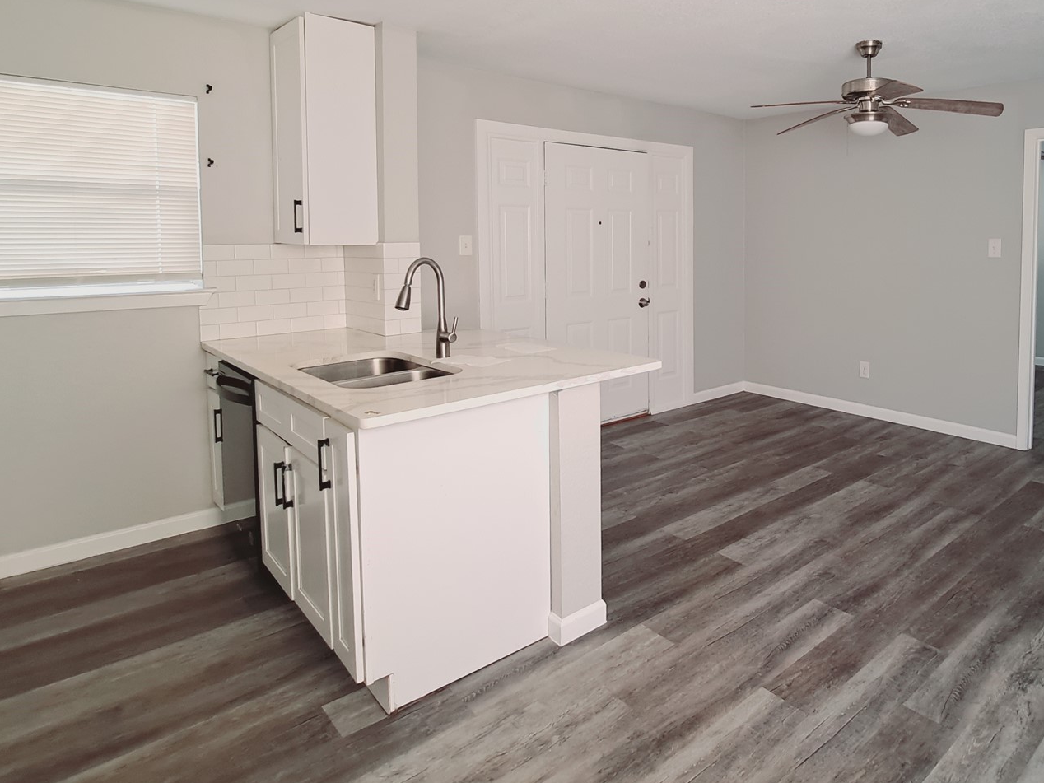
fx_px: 633
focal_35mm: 21
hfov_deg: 74.8
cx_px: 748
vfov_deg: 62.3
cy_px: 281
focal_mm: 1.74
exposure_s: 1/25
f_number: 2.2
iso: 50
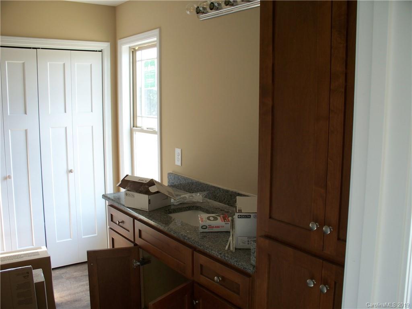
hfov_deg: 51.4
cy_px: 154
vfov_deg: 39.7
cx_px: 206
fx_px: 428
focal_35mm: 36
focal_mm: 7.54
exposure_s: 1/60
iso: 64
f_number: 2.8
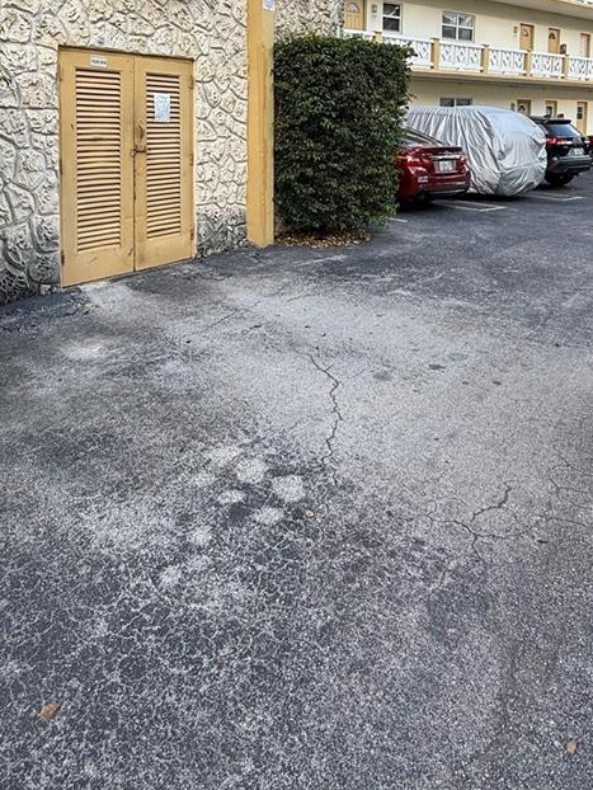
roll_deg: -0.8
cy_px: 164
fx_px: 616
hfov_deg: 51.1
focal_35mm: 27
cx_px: 245
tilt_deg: -2.4
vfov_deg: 60.3
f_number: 2.2
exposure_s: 1/405
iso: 50
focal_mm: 2.22
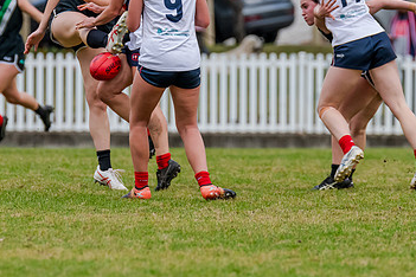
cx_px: 149
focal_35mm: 693
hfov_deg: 3.0
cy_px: 32
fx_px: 8007
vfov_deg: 2.0
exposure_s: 1/1600
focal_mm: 330
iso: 800
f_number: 5.6
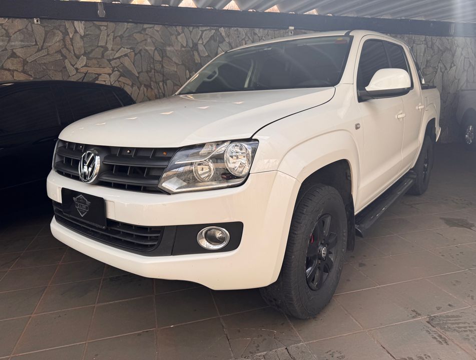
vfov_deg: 57.1
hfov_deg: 71.4
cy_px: 180
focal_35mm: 24
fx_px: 331
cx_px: 238
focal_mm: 6.76
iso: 80
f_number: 1.78
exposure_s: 1/491
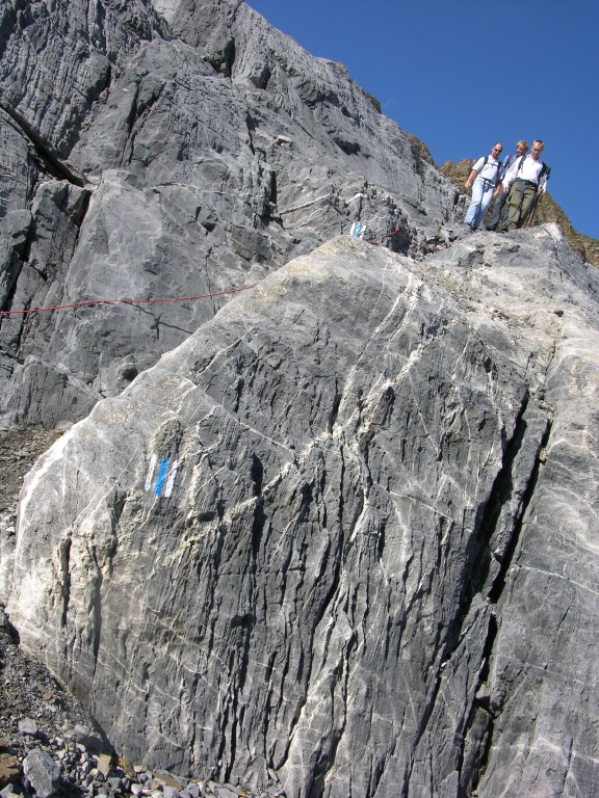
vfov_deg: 52.6
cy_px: 399
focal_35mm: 35
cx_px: 300
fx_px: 808
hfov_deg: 40.7
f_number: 6.3
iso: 50
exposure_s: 1/197
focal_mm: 8.9
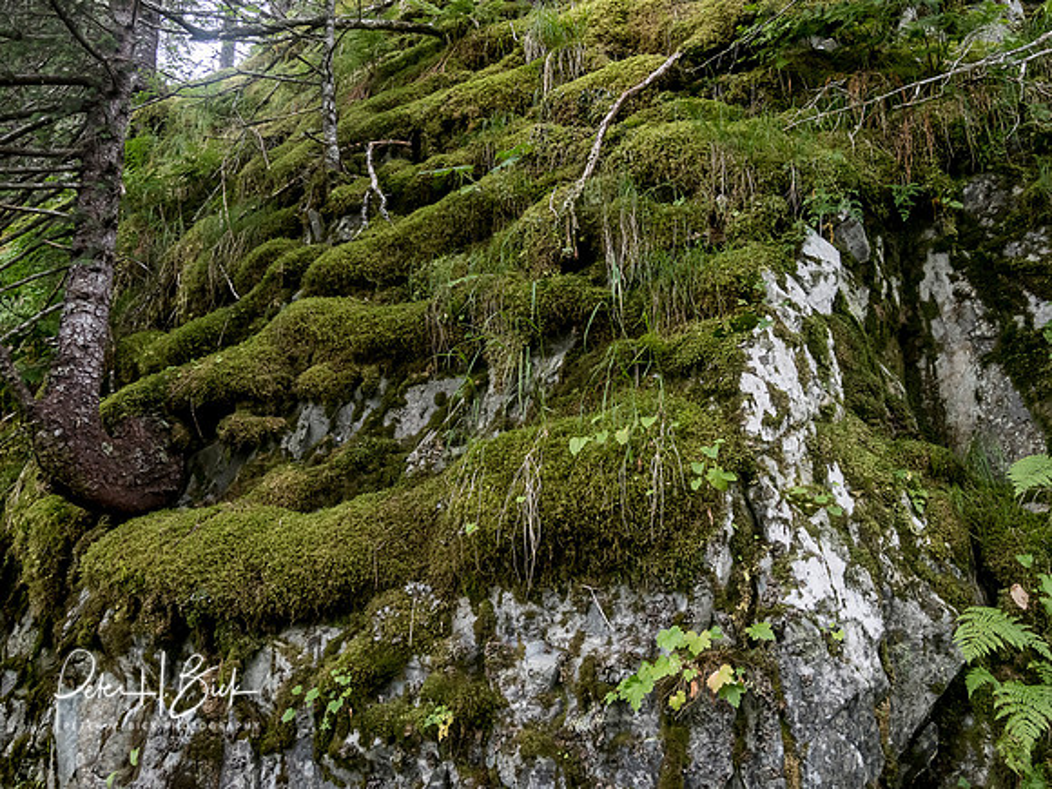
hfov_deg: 56.8
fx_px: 972
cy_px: 394
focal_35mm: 32
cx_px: 526
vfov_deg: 44.2
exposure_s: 1/40
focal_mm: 16
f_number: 5.6
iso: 800
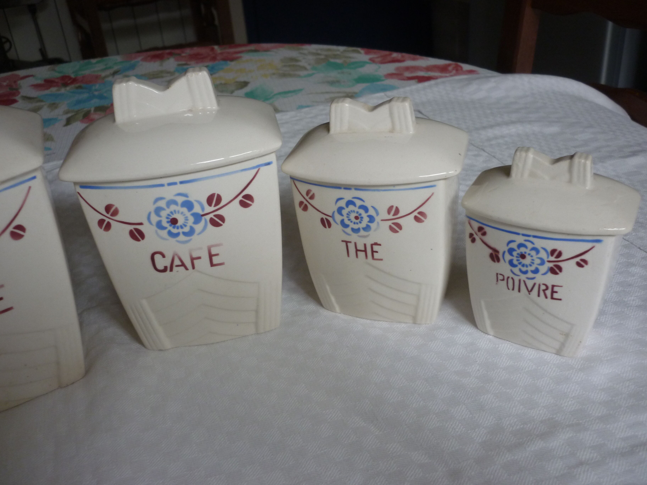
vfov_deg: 42.9
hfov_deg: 55.4
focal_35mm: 33
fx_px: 617
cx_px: 324
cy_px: 242
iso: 160
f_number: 2.8
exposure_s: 1/30
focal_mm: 5.5
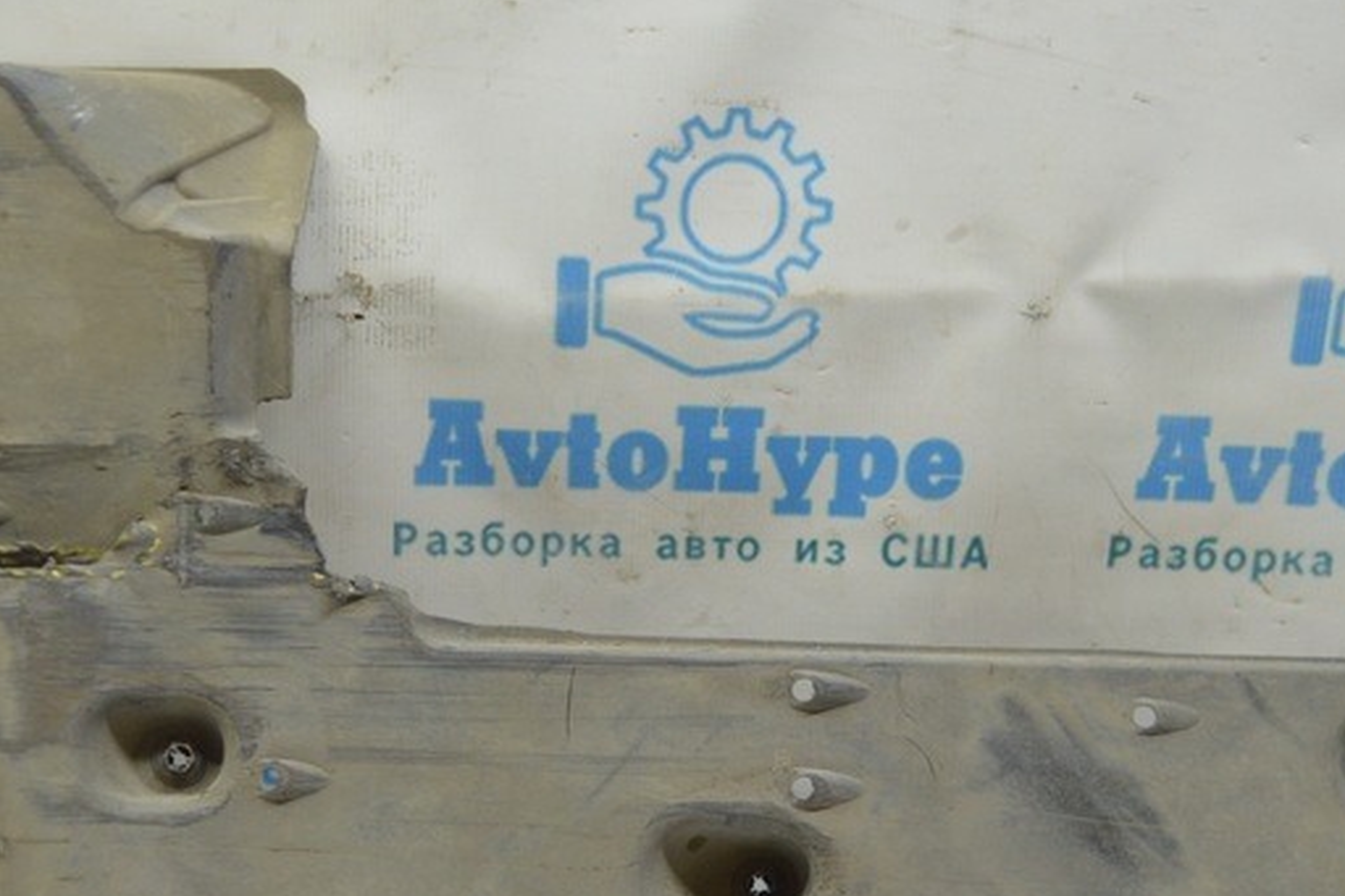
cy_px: 669
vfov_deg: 22.4
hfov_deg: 33.2
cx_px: 499
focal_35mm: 60
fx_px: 2241
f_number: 3.5
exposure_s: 1/60
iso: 400
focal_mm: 20
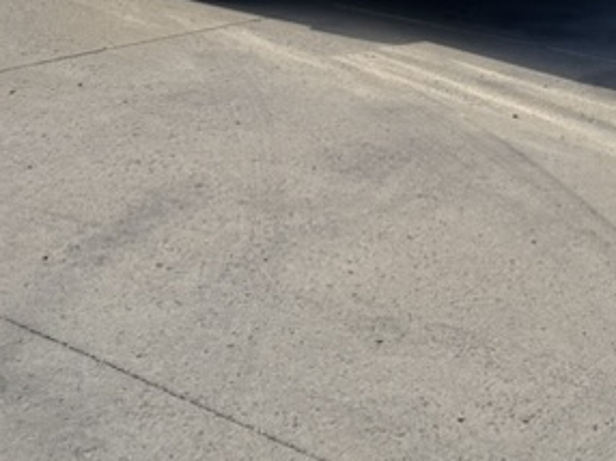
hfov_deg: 22.8
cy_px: -190
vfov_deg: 16.0
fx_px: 1529
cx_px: 254
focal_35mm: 86
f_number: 1.78
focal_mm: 6.76
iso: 80
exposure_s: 1/4310
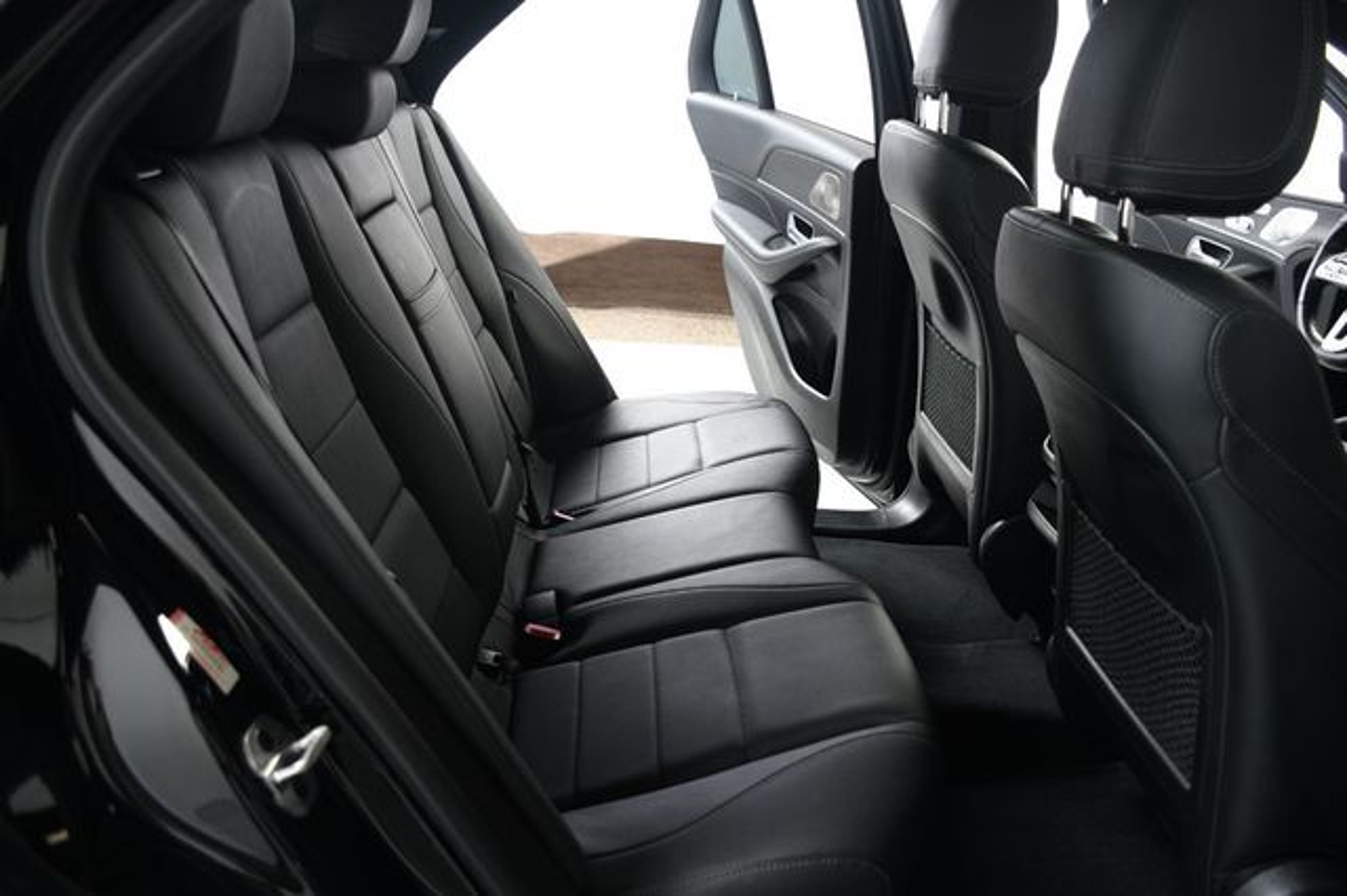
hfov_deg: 62.0
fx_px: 1122
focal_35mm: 30
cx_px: 674
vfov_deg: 43.6
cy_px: 448
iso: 100
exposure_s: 1/160
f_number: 3.5
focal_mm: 20
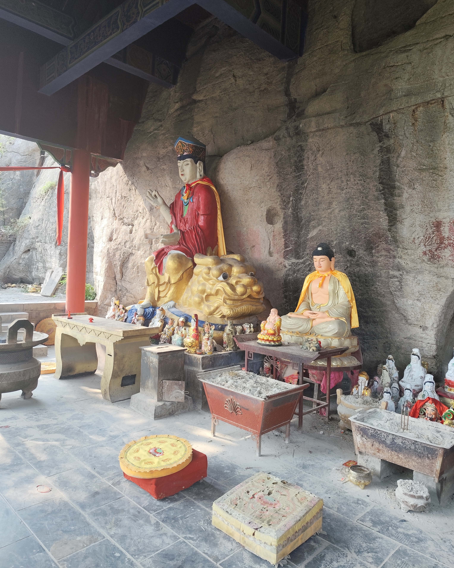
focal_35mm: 24
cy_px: 265
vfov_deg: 70.2
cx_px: 227
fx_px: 403
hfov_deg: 58.8
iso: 64
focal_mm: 6.14
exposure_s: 1/100
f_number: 1.65
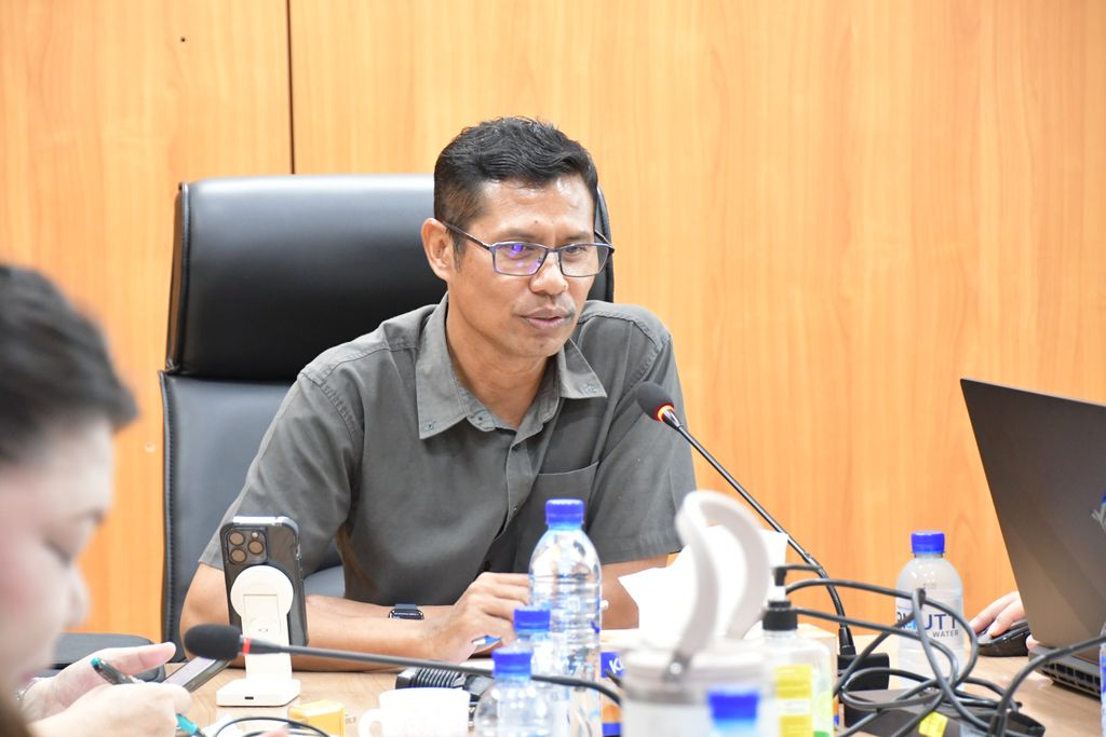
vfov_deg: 8.3
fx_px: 5070
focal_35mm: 165
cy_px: 368
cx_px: 553
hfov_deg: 12.5
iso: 3600
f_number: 5.6
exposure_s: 1/60
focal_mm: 110
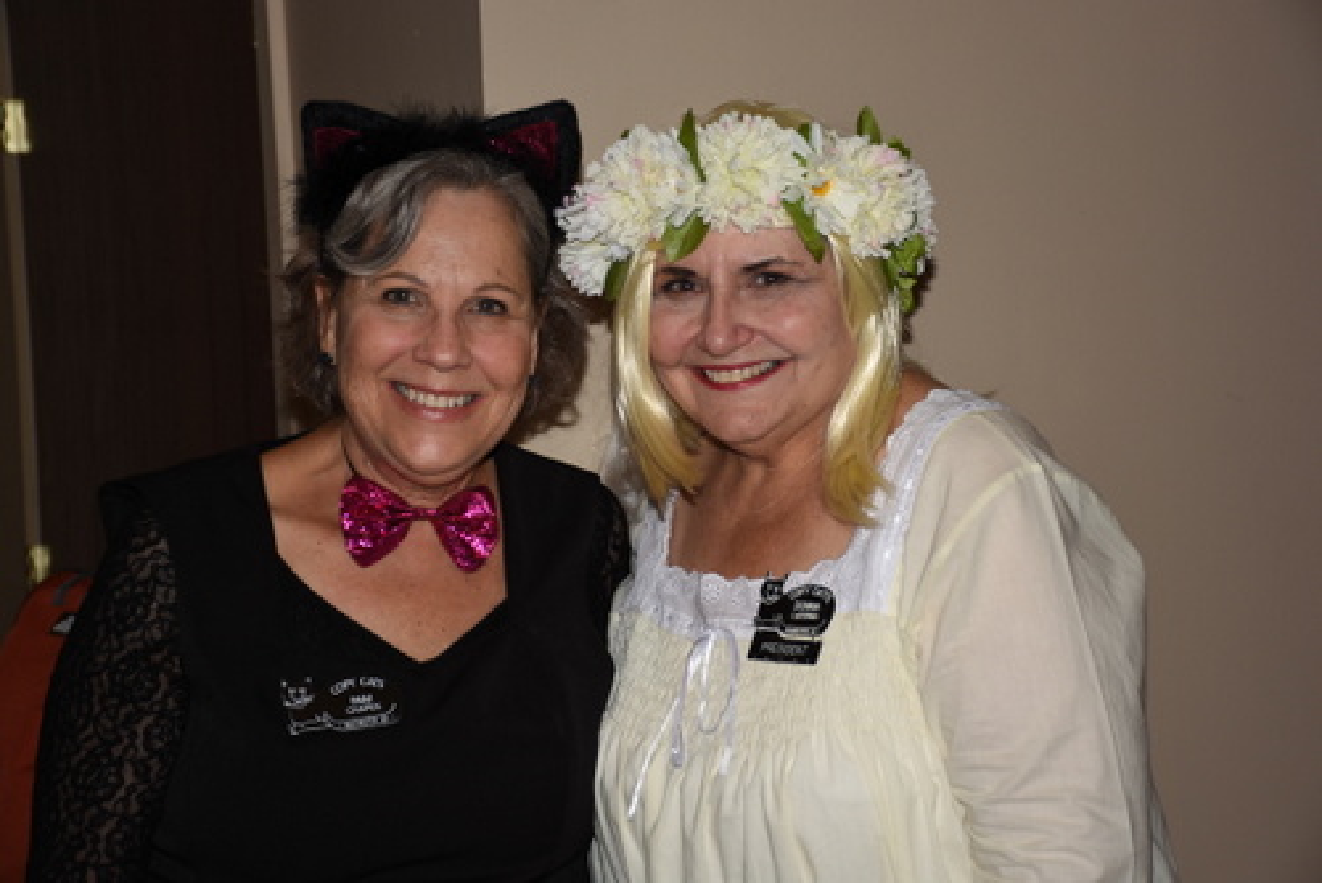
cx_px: 661
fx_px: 2756
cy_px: 442
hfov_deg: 27.0
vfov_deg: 18.2
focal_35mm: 75
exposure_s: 1/60
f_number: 4.8
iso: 100
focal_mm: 50
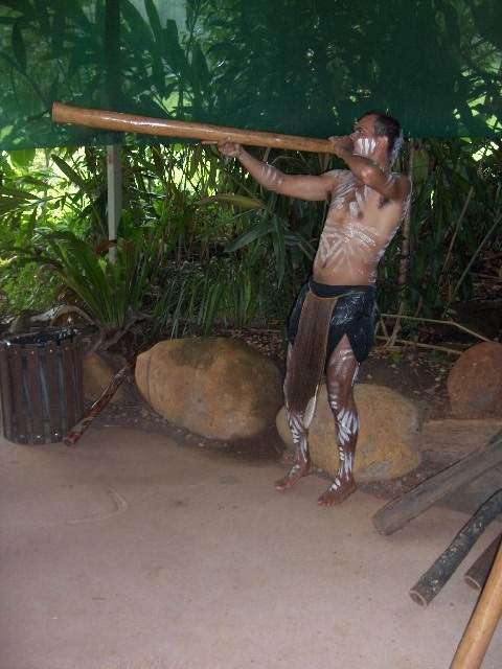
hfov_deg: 36.8
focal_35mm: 39
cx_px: 251
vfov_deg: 47.9
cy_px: 334
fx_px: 754
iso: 100
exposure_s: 1/60
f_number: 2.8
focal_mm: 8
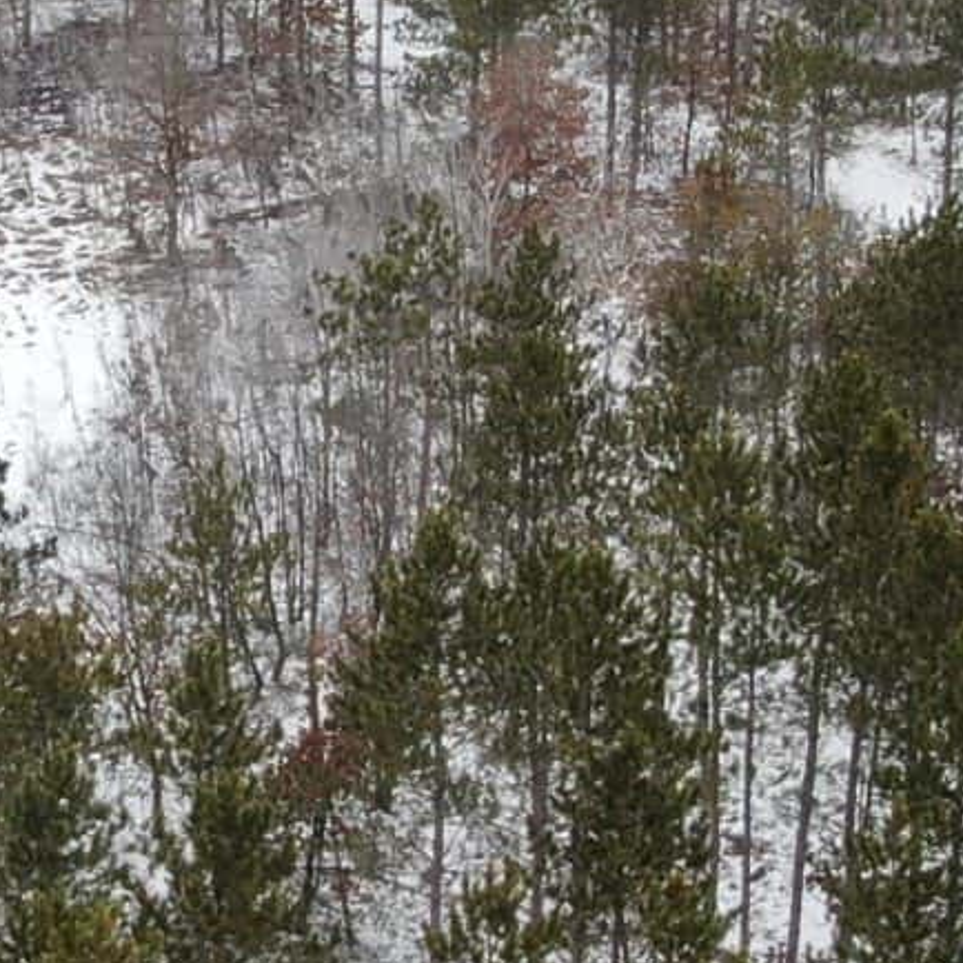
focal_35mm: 125
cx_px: 58
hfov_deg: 13.8
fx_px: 3934
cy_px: 408
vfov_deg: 14.0
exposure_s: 1/320
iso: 100
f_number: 2.8
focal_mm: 4.39
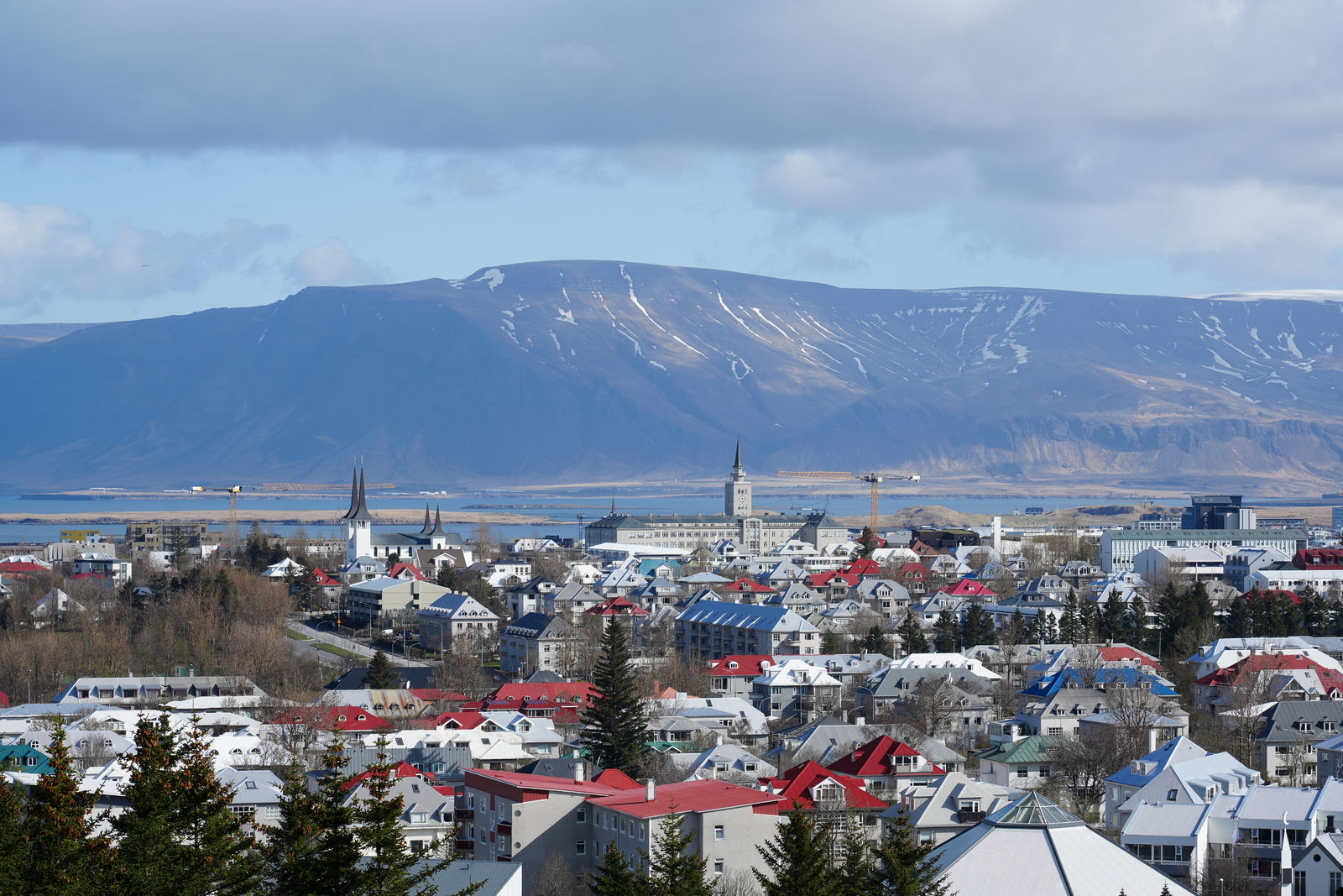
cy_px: 448
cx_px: 672
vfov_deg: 13.0
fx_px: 3917
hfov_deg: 19.5
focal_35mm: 105
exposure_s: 1/250
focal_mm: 105
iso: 100
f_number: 9
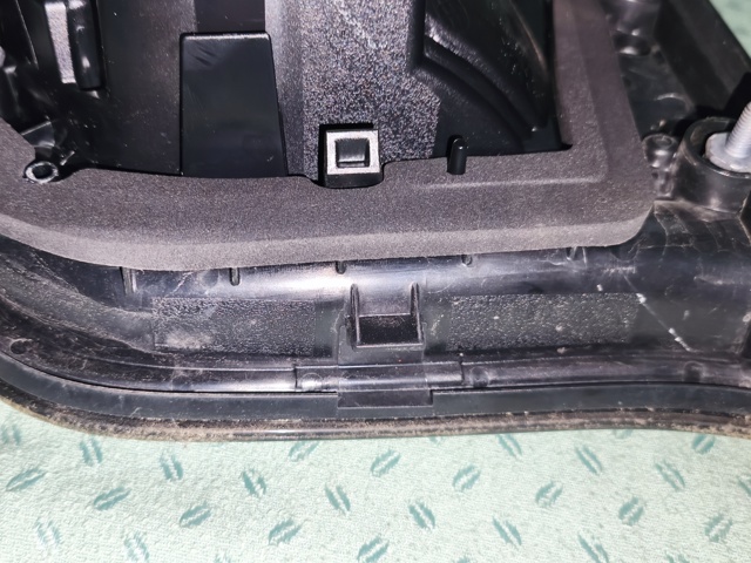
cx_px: 376
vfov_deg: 40.7
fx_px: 759
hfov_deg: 52.6
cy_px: 282
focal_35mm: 35
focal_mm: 5.35
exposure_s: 1/50
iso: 500
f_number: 1.7
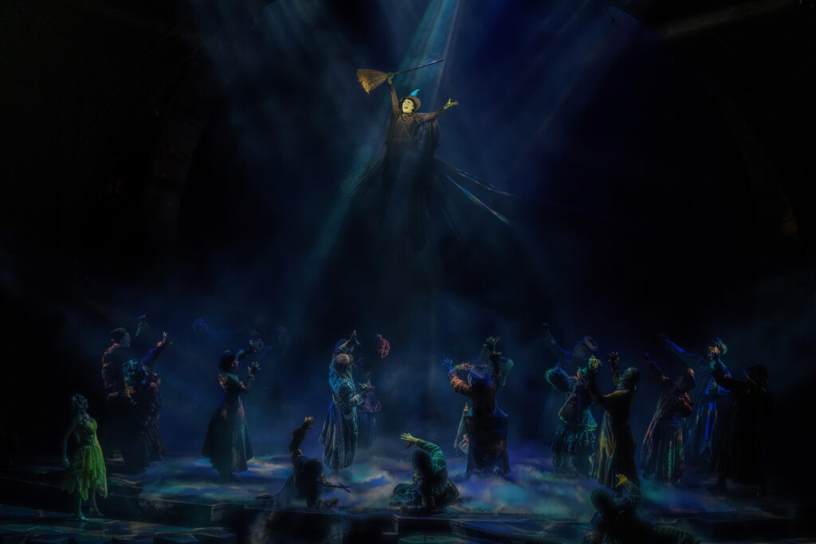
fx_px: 2267
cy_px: 272
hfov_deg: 20.4
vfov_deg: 13.7
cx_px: 408
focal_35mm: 100
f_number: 5
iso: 4000
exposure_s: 1/320
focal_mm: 100
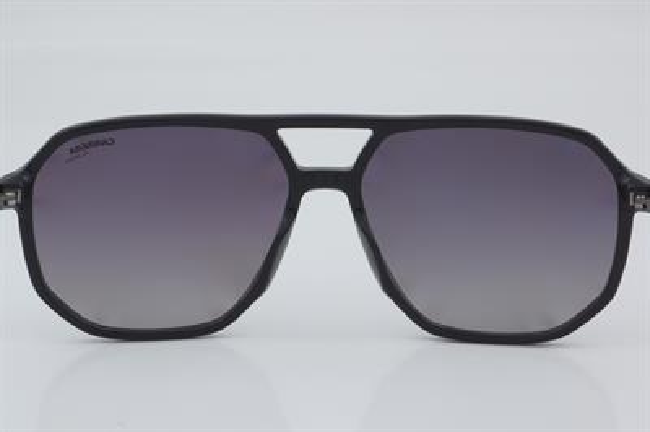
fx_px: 1488
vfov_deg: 16.5
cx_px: 325
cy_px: 216
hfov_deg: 24.6
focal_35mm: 82
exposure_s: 1/4
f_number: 32
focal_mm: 55
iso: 100
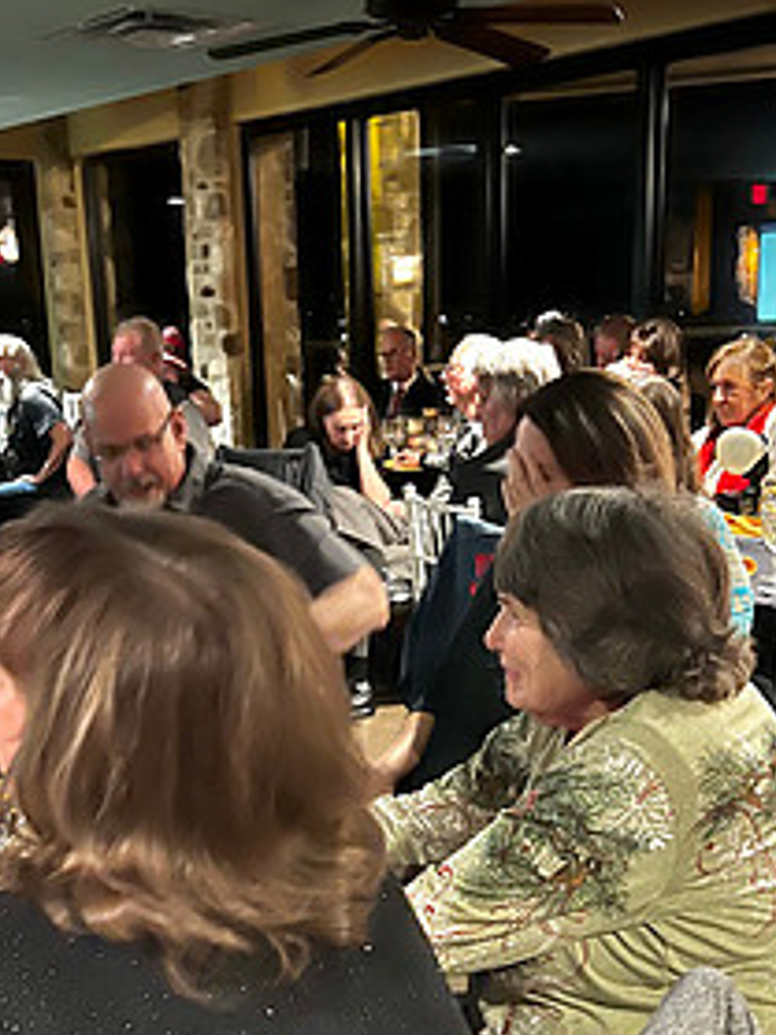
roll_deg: -0.8
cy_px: 764
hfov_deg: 34.0
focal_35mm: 42
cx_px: 258
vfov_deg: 43.5
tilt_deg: -17.1
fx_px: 1256
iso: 1000
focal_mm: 5.7
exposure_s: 1/20
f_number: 1.5
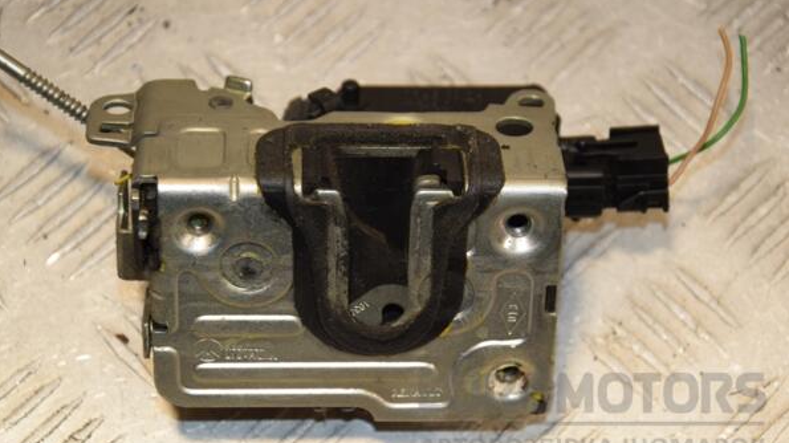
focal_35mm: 111
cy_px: 216
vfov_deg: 10.9
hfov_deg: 19.3
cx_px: 394
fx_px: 2321
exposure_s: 1/200
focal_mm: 70
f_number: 6.3
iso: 800
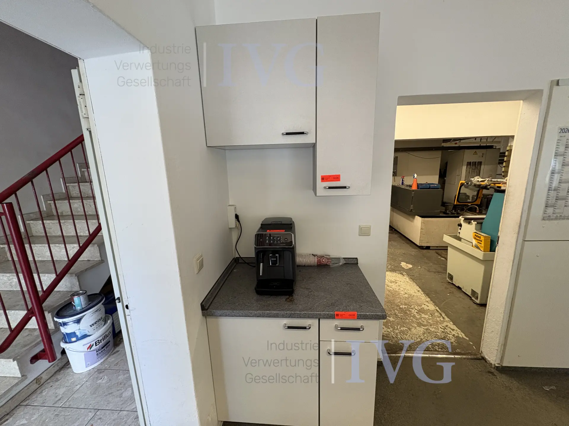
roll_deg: +1.8
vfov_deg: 85.7
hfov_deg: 102.1
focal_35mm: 14
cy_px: 213
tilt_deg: -9.8
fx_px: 230
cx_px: 284
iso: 200
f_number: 2.2
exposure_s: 1/50
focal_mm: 2.22
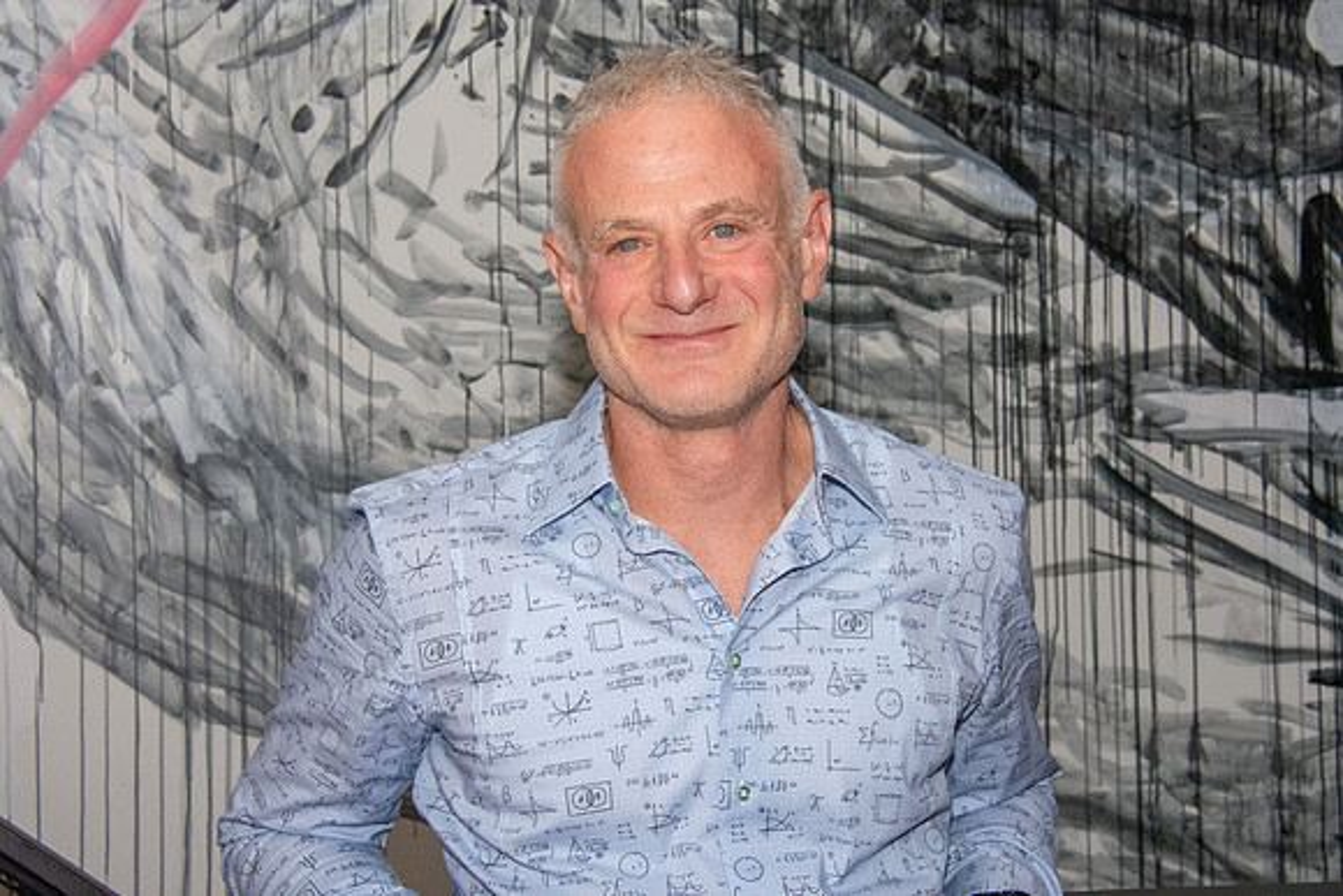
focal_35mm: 87
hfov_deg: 23.4
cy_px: 398
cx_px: 712
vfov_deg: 15.8
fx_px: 3237
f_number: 13
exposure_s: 1/125
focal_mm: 52
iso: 5000
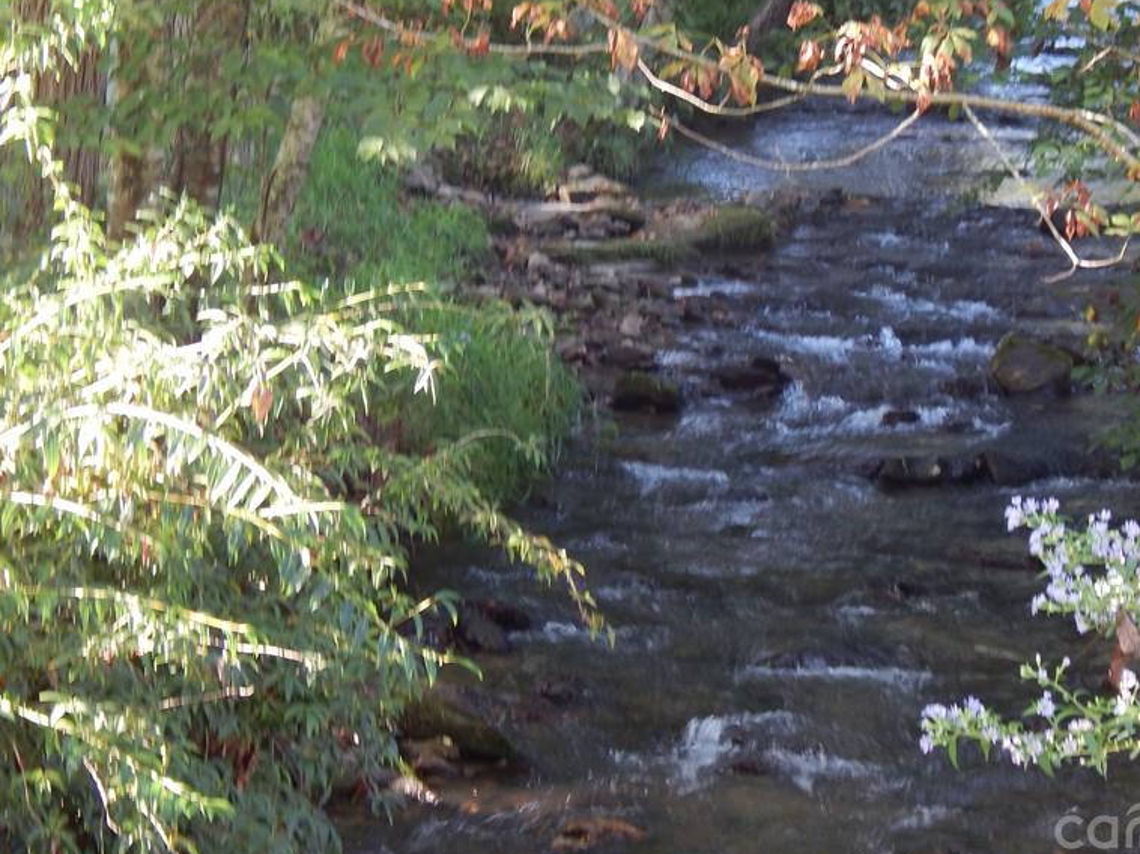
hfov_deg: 15.5
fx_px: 4181
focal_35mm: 127
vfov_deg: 11.7
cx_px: 710
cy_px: 320
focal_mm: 16.6
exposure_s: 1/30
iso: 160
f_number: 4.4
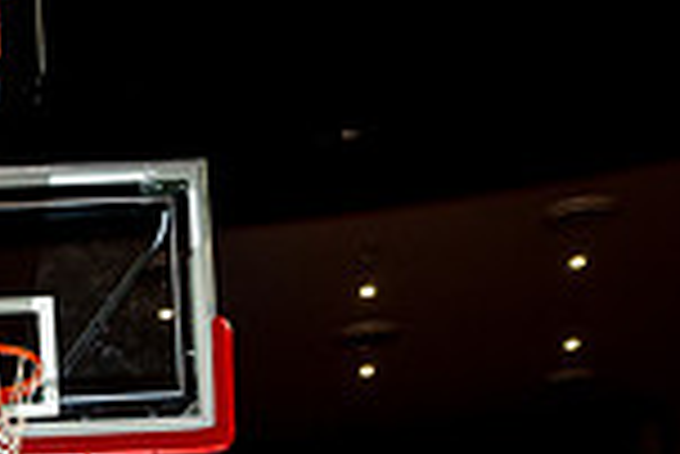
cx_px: 45
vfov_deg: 11.5
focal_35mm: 104
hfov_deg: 19.2
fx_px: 1966
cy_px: 984
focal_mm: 35
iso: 320
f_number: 6.3
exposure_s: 1/250
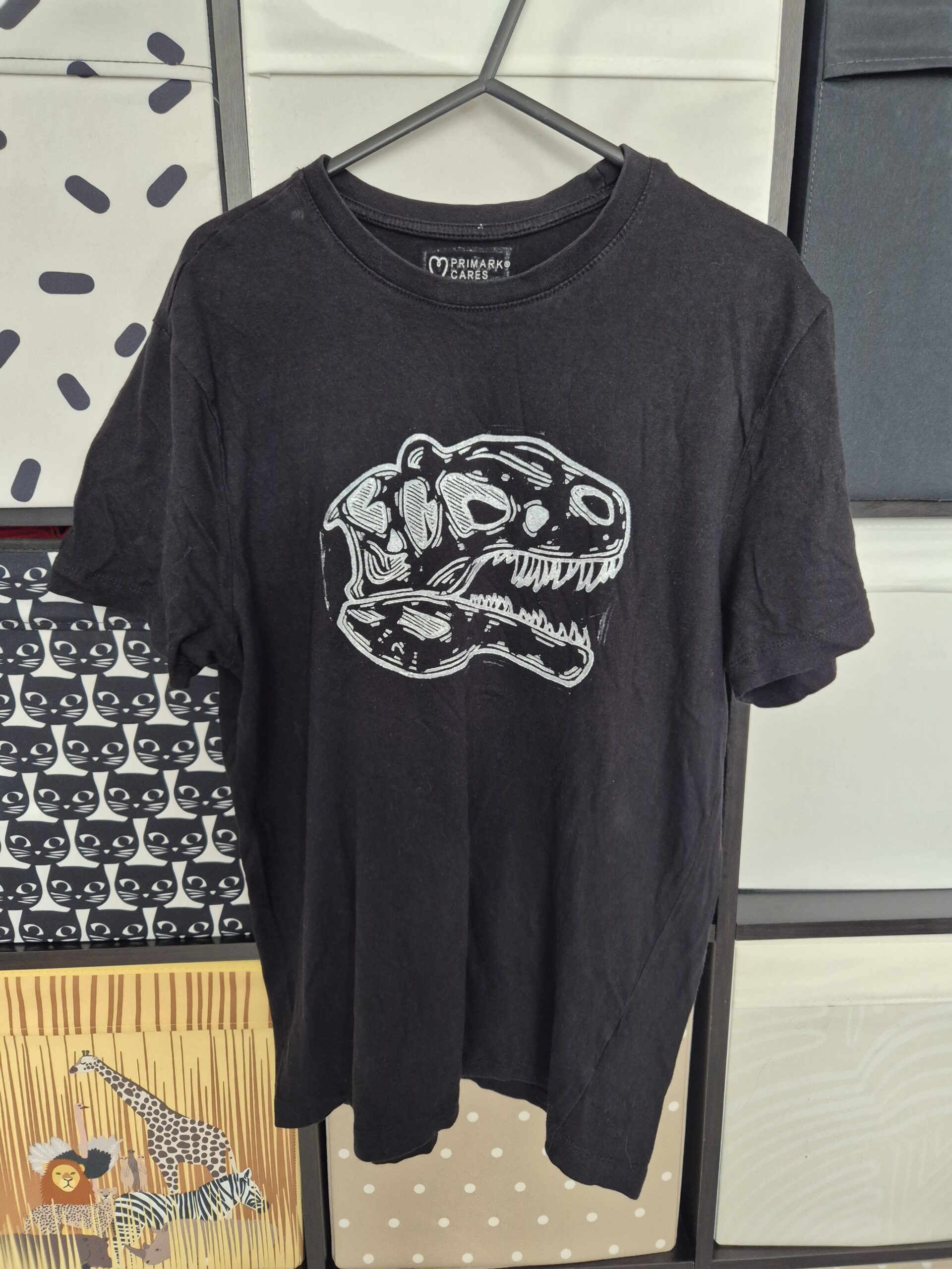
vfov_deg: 73.9
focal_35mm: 23
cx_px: 476
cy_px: 634
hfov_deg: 58.9
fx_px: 843
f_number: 1.8
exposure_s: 1/100
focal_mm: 5.4
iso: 500
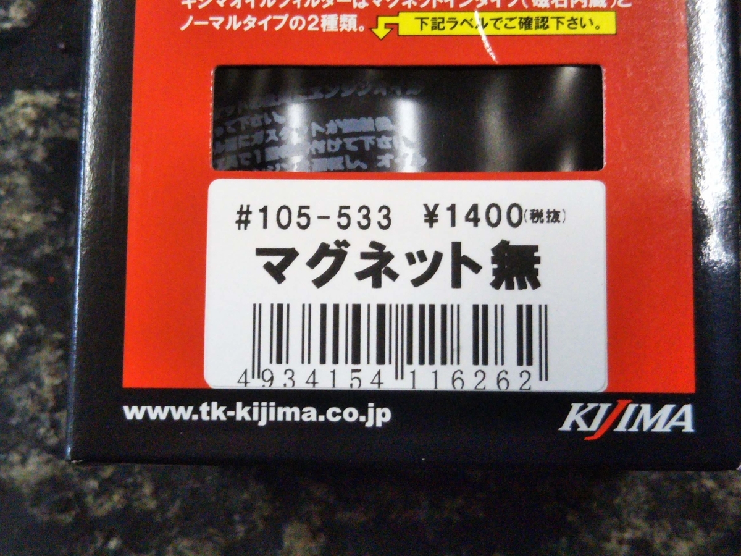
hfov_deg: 60.0
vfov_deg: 46.8
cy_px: 278
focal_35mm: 30
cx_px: 370
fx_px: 642
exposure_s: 1/23
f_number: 2.2
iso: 262
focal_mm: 4
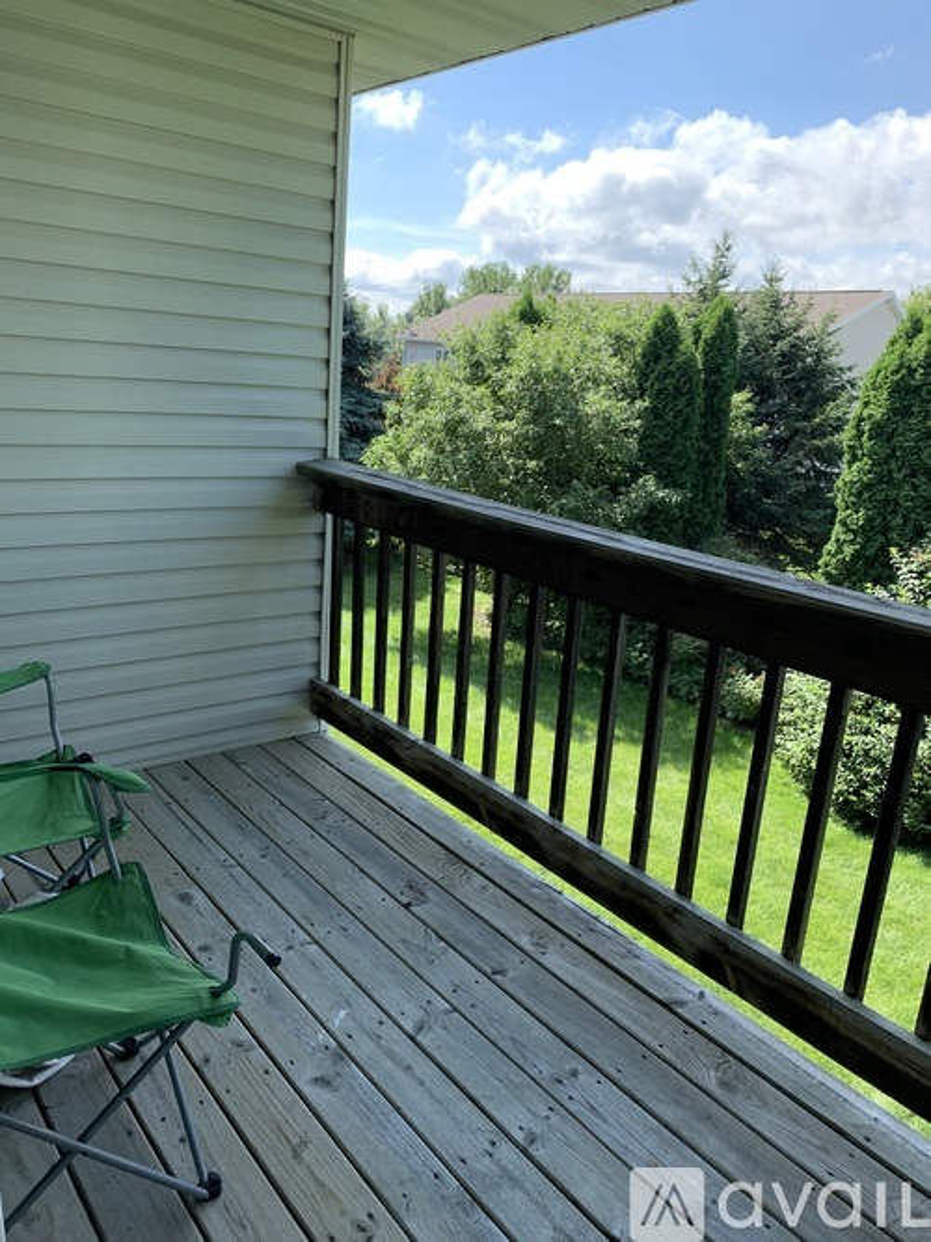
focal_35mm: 26
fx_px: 933
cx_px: 466
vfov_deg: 67.3
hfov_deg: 53.0
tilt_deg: -15.0
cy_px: 621
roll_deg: -5.2
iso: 25
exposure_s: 1/594
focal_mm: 4.25
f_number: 1.8
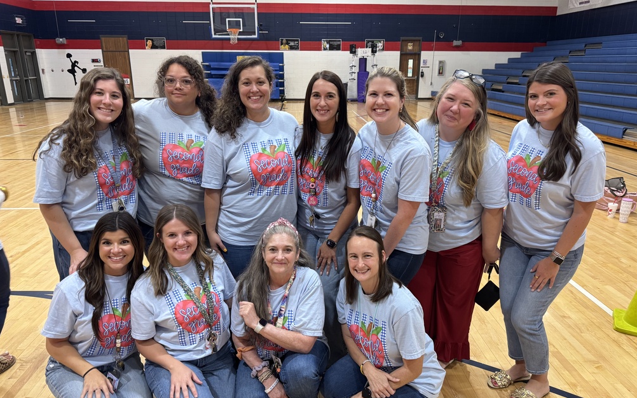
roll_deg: -0.4
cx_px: 325
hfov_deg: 70.4
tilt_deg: -20.8
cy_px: 212
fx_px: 451
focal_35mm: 26
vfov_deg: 47.6
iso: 250
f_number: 1.78
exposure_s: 1/60
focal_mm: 6.76
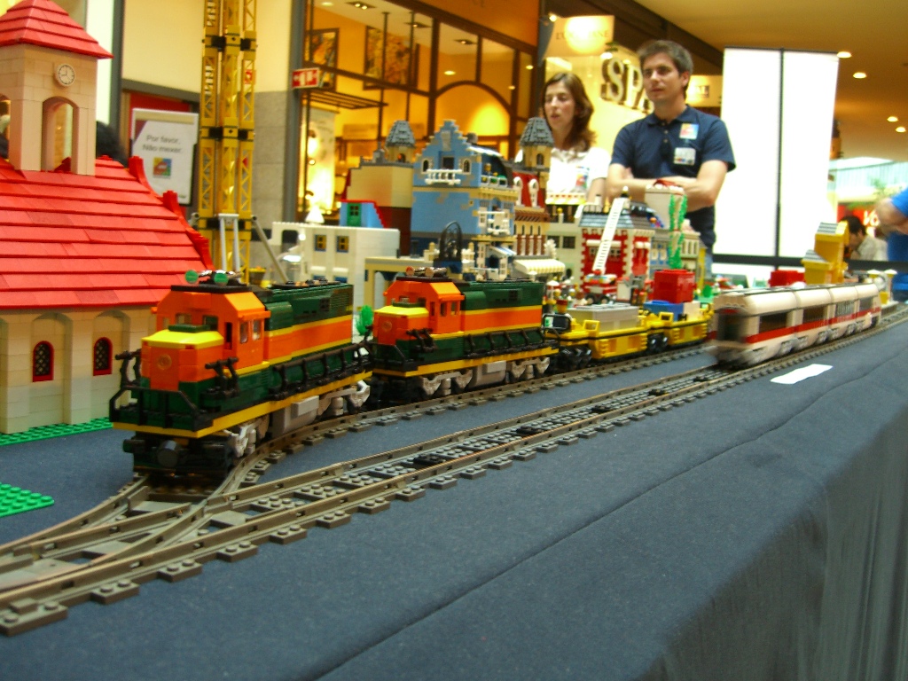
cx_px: 454
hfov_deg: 49.0
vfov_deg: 37.7
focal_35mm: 38
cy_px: 340
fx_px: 997
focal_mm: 7.9
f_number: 2.8
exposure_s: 1/20
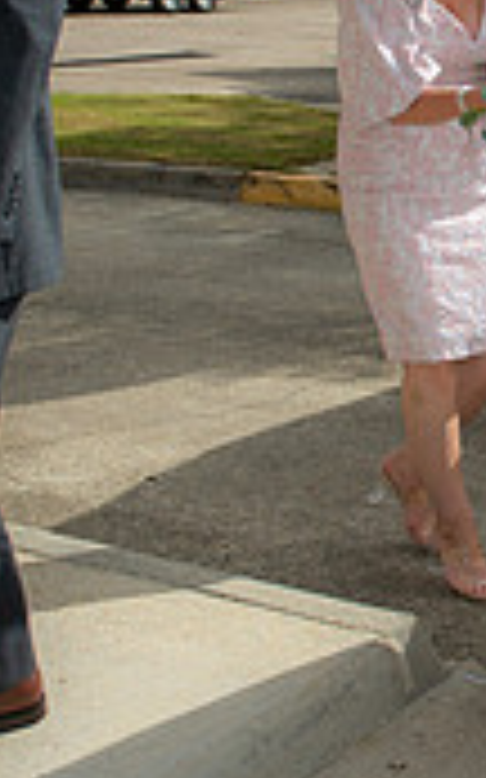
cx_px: 688
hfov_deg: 15.0
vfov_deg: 25.1
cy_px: 261
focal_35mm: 82
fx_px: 1739
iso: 64
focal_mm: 24
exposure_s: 1/500
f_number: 5
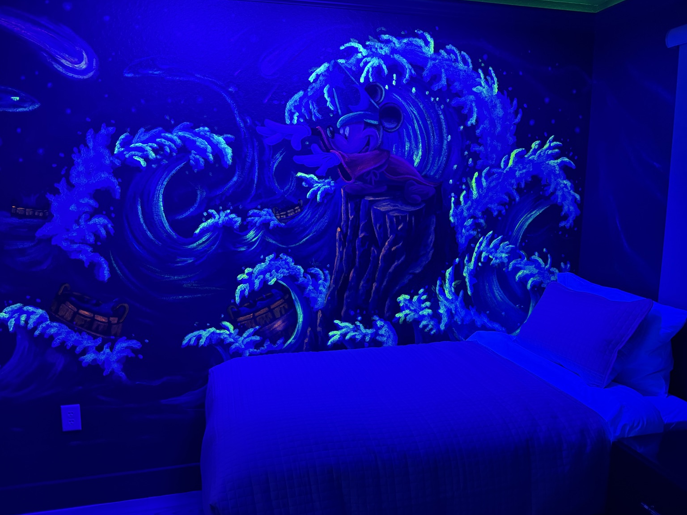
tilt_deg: -8.9
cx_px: 347
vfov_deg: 54.9
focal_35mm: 25
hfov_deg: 69.4
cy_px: 266
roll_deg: -0.2
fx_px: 496
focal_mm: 6.76
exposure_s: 1/40
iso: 640
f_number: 1.78
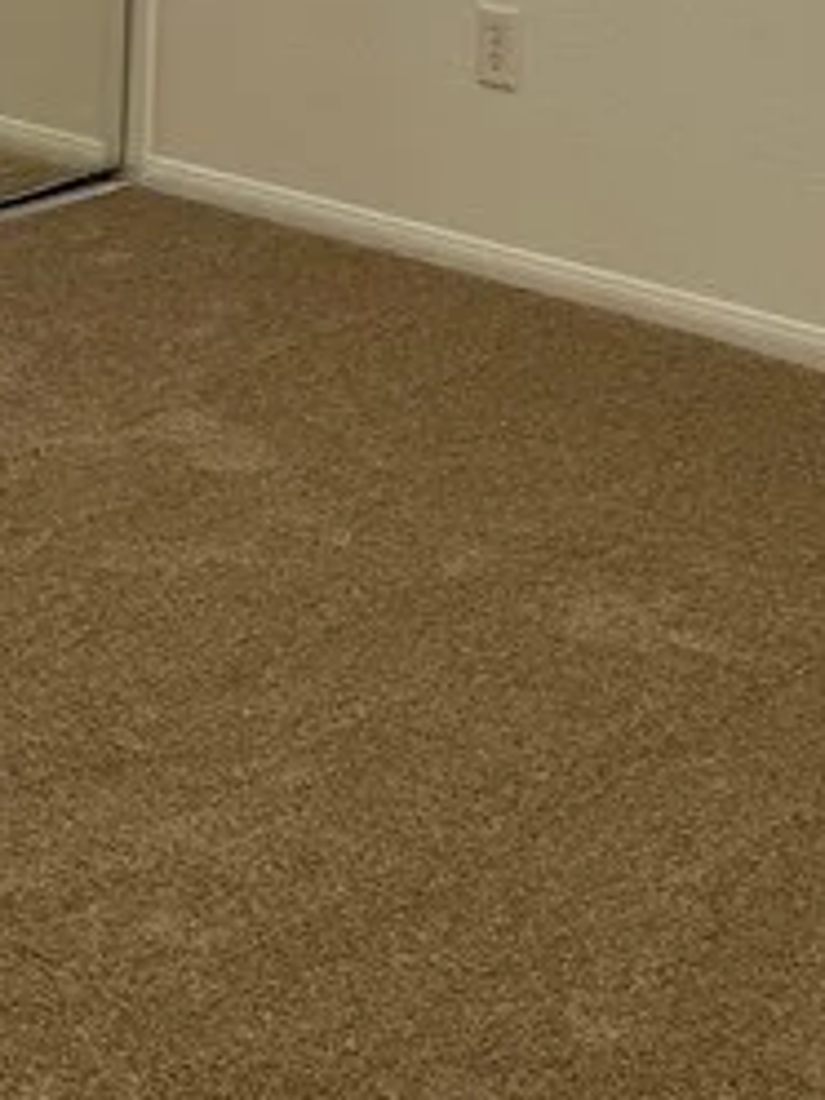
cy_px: -368
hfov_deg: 14.9
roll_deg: -1.5
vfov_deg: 18.3
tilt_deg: -2.5
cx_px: 519
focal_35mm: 99
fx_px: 3146
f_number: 1.78
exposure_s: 1/121
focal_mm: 6.86
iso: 80
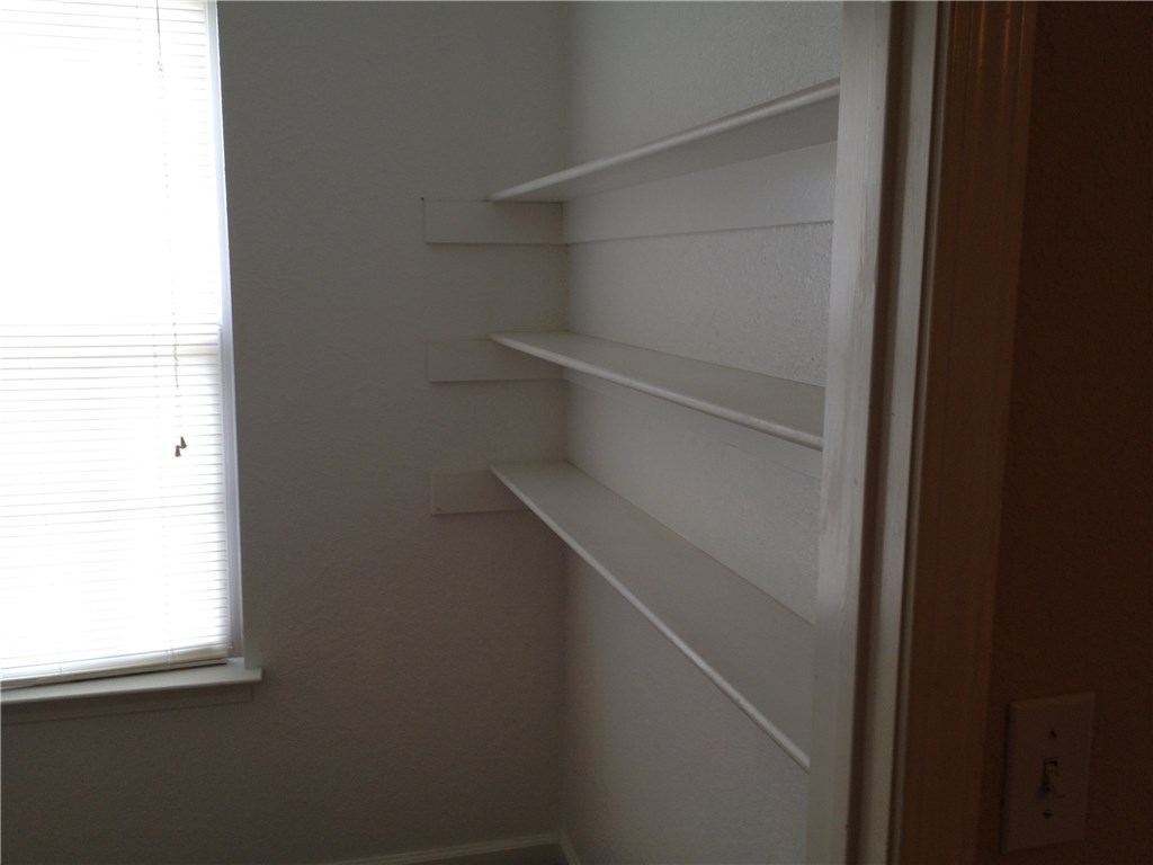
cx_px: 576
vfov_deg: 40.7
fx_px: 1166
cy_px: 432
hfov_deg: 52.6
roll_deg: +0.3
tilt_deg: -12.1
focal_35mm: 35
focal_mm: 4.28
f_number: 2.4
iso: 50
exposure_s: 1/40
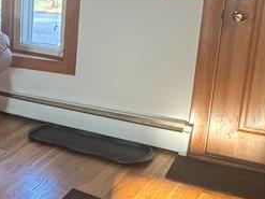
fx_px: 444
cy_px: 61
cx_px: -191
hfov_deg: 22.5
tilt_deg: -12.6
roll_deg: +3.3
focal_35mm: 58
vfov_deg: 25.0
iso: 160
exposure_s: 1/60
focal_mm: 2.22
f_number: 2.2
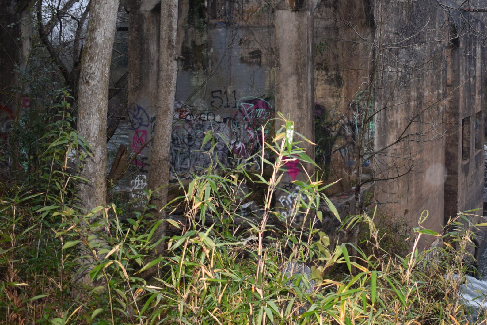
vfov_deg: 23.3
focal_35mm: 58
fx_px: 785
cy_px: 104
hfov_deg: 33.8
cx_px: 366
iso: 800
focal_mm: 24
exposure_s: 1/80
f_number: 4.5
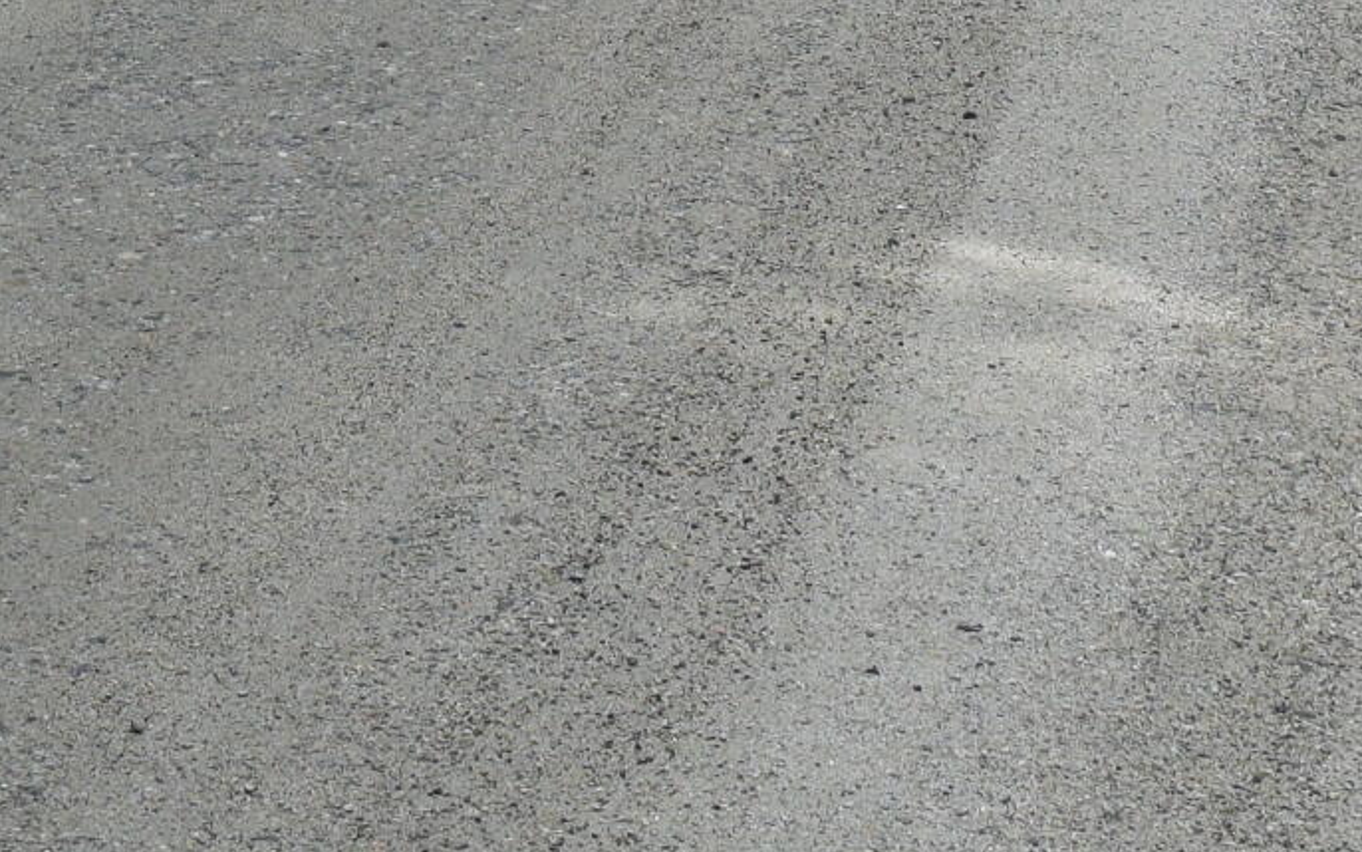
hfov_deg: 12.5
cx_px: 560
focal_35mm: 167
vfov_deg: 7.5
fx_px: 6208
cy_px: -860
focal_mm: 25
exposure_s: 1/400
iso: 400
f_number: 11
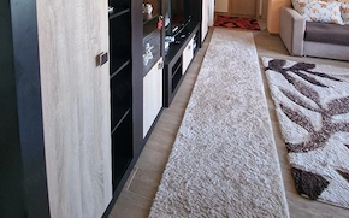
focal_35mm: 19
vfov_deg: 47.8
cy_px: -13
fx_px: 181
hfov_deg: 88.0
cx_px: 177
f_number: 2.2
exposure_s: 1/33
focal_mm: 2.2
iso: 500
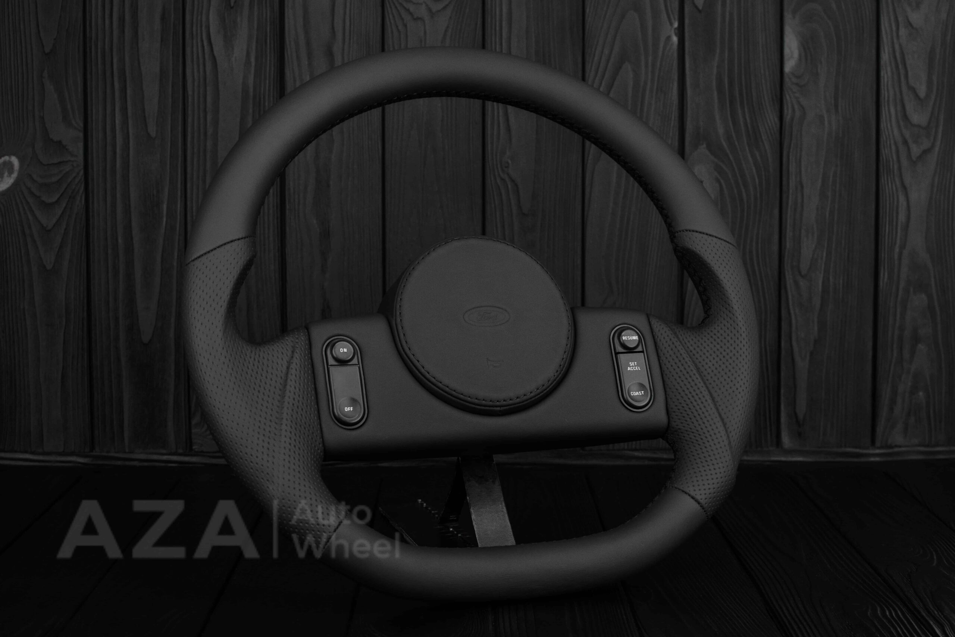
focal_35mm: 52
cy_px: 318
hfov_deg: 37.8
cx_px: 478
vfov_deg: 25.8
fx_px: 1393
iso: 500
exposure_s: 1/125
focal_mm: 35
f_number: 6.3
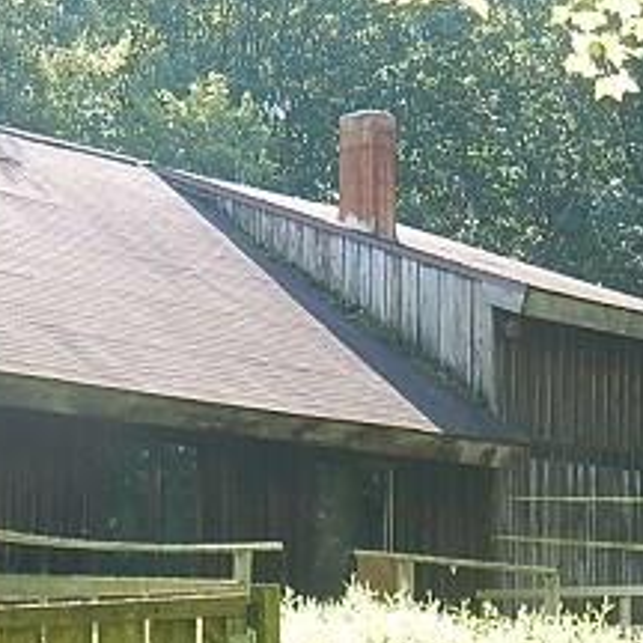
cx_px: 244
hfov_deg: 17.0
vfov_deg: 17.0
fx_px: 2144
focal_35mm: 102
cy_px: 375
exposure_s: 1/100
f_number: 4
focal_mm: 7
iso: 125
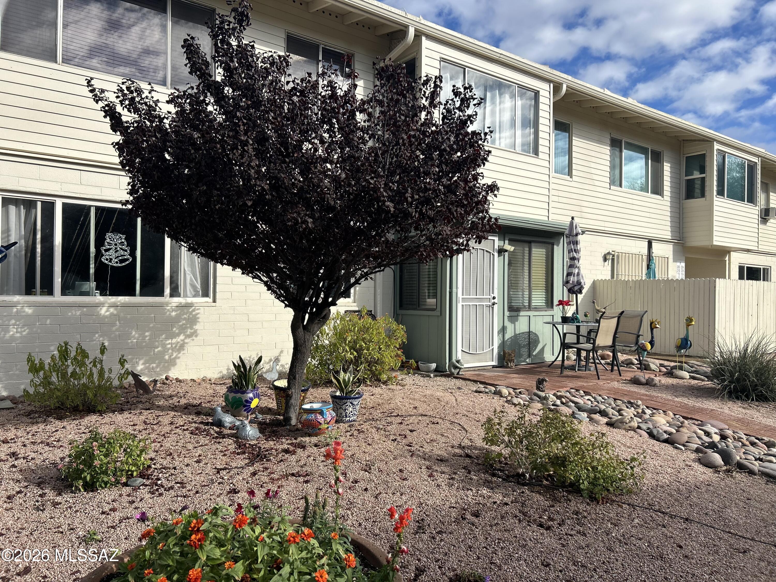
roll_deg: -1.5
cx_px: 388
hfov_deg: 67.3
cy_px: 291
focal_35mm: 26
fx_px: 583
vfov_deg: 53.1
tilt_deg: -0.6
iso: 50
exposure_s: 1/4115
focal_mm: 5.7
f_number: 1.5
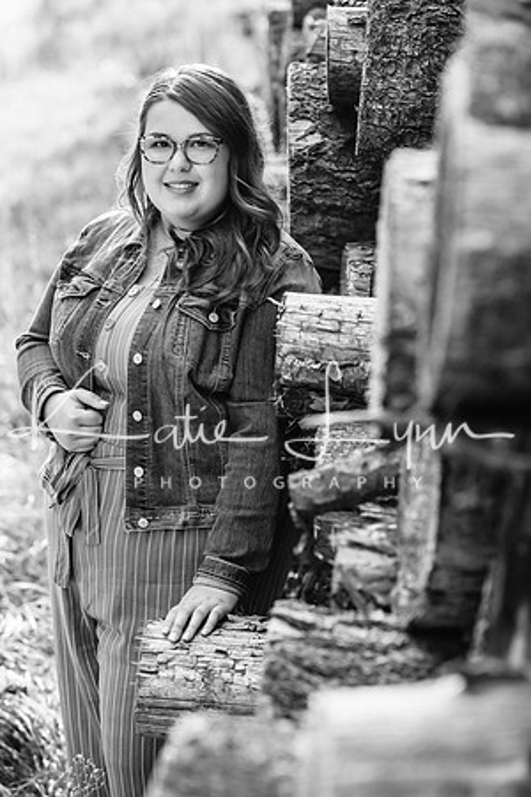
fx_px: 1880
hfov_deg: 16.1
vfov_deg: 23.9
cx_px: 266
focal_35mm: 85
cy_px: 398
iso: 640
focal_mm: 85
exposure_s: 1/800
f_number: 2.8
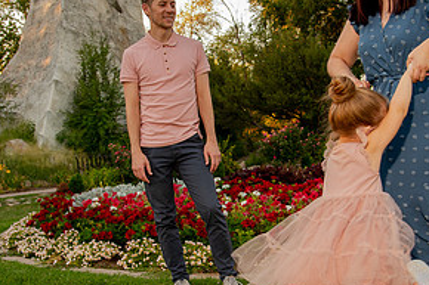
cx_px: 226
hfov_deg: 41.1
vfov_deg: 28.0
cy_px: 164
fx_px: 572
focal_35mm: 48
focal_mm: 24
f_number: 4.5
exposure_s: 1/200
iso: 640
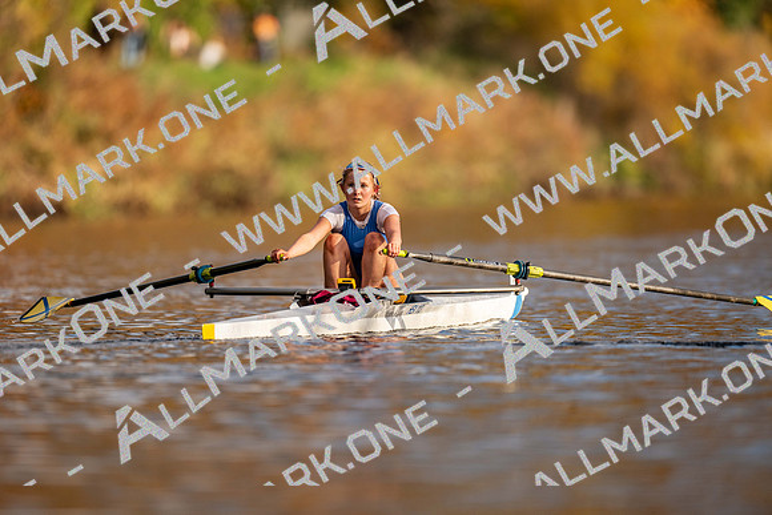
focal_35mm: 600
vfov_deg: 2.3
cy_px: 258
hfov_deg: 3.4
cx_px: 386
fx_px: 12869
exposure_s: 1/2500
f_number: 4
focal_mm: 600
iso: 360
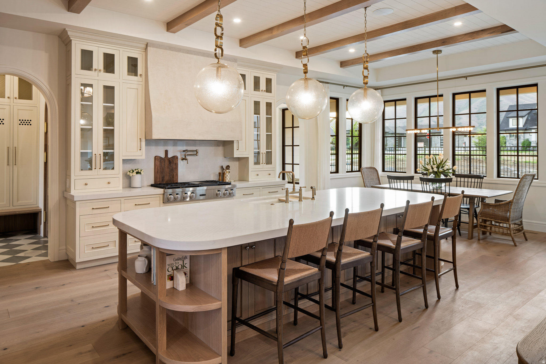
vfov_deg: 53.1
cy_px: 182
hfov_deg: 73.7
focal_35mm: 24
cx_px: 273
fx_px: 364
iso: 125
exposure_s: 1/1.25
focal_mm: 24
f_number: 8
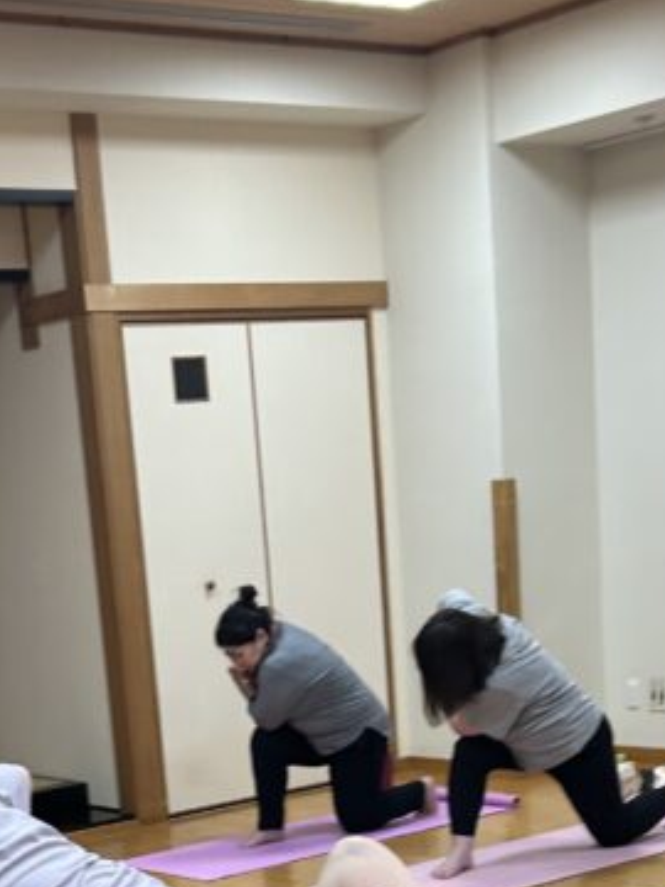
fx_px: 1895
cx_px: 268
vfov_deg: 24.8
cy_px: 941
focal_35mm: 74
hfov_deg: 19.9
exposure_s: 1/120
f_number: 1.5
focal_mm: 5.7
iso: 100
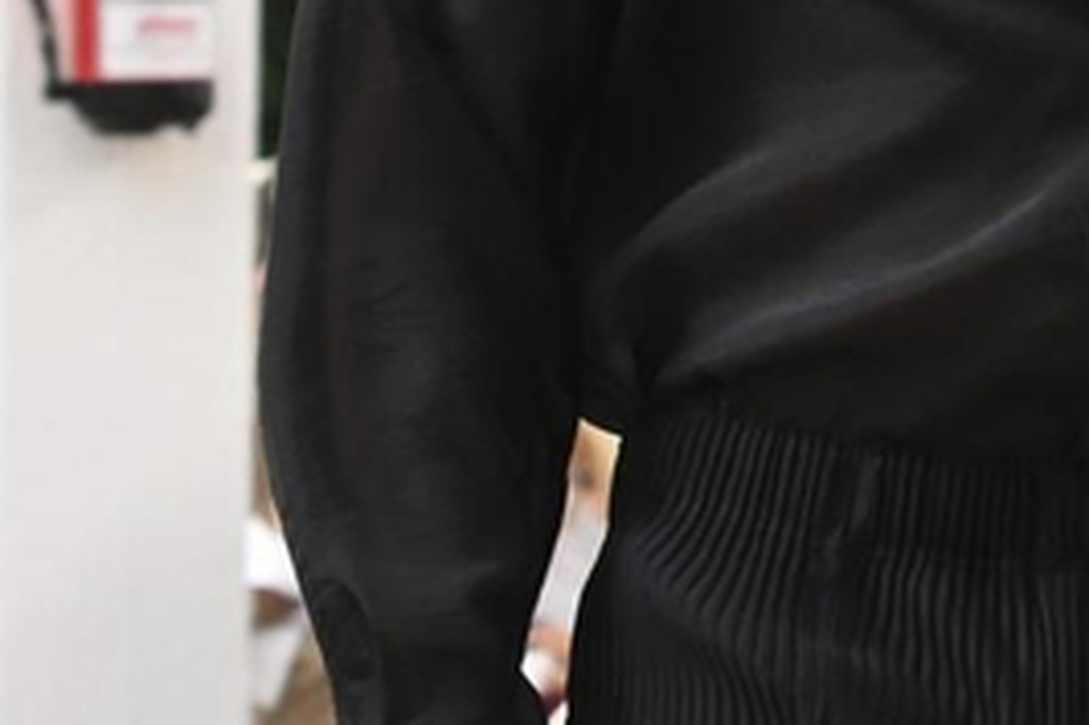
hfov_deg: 3.4
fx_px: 18199
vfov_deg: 2.3
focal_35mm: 602
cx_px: 2817
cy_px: 625
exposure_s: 1/320
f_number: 6.3
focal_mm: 100
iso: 800
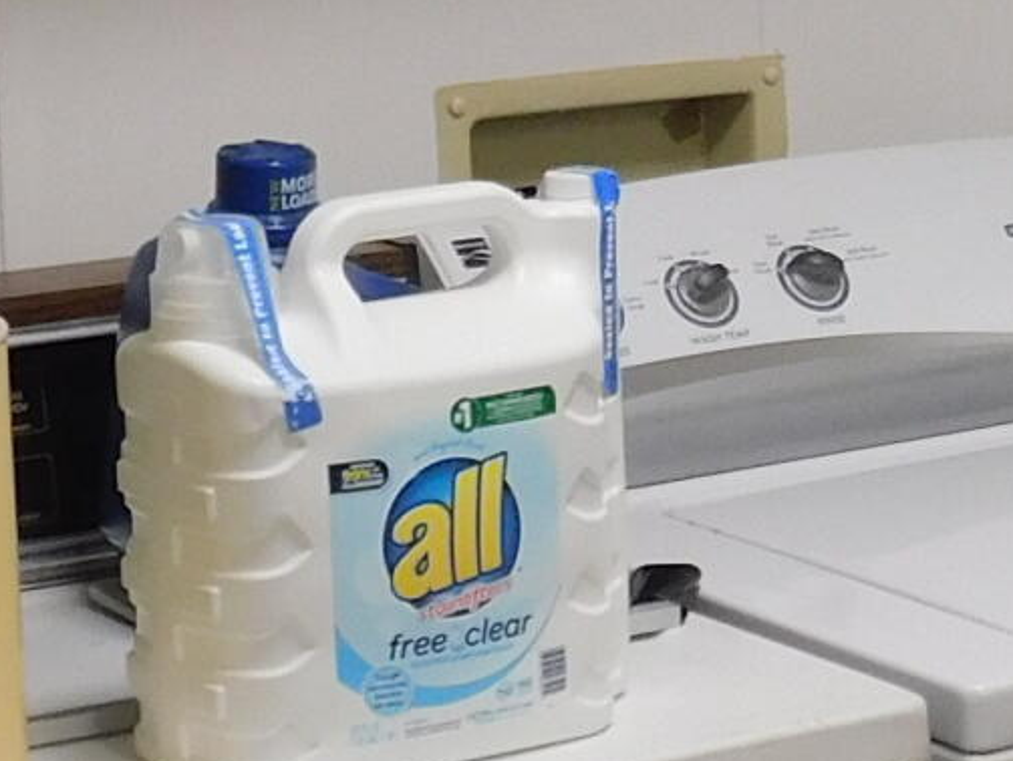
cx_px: 838
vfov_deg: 10.4
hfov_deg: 13.7
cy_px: 316
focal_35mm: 143
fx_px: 4188
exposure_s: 1/30
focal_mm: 4.1
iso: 140
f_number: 3
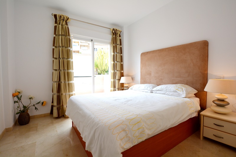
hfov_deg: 95.0
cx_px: 118
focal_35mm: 16
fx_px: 108
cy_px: 78
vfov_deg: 72.0
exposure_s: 1/400
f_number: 4.5
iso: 400
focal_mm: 11
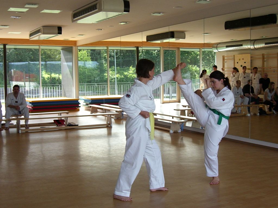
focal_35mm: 46
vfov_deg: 31.5
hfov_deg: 41.2
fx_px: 369
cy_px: 104
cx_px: 139
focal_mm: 9.5
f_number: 3.1
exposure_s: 1/640
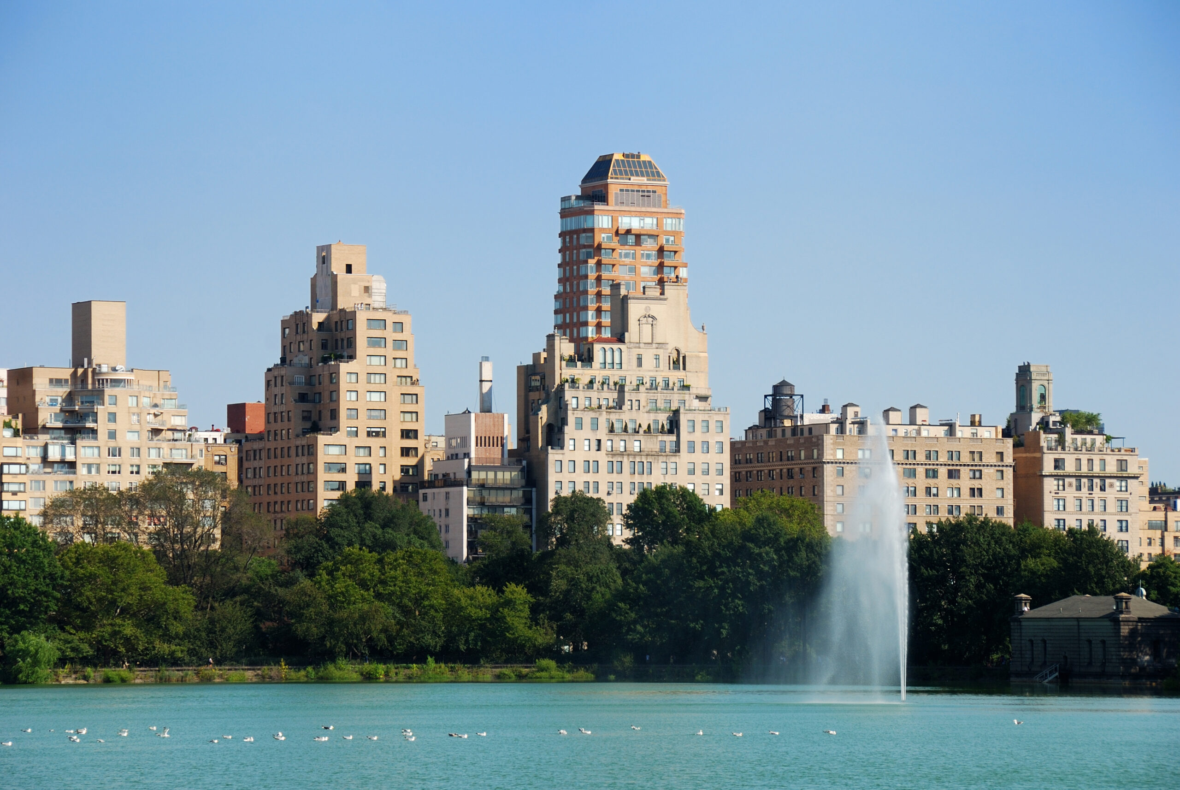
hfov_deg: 13.0
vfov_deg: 8.7
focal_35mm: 158
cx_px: 590
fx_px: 5169
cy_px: 395
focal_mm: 105
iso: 100
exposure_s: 1/250
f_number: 11
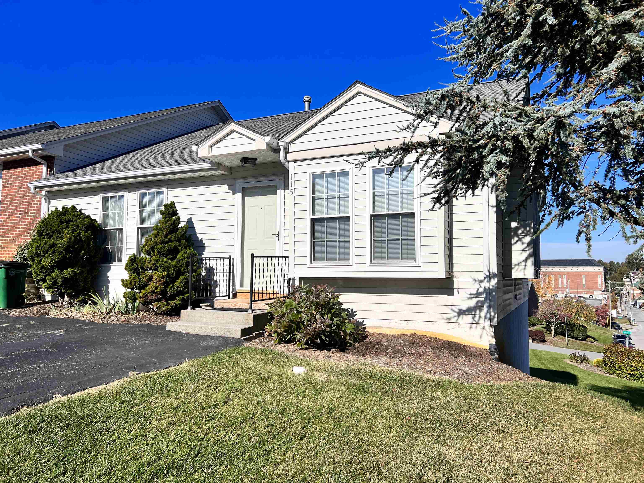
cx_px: 322
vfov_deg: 53.1
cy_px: 242
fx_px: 484
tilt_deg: +3.6
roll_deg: +0.5
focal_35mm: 26
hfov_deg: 67.3
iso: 50
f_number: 1.5
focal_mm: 5.7
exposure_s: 1/10309
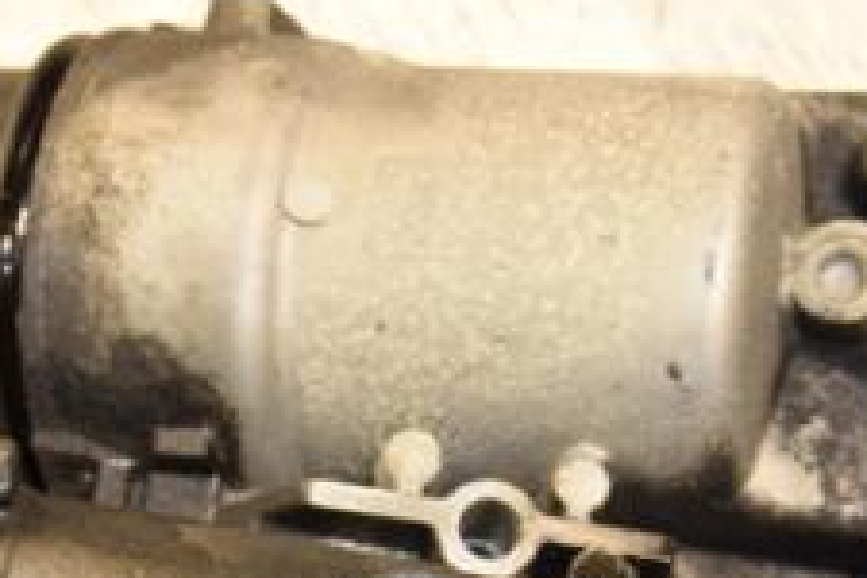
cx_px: 408
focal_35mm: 136
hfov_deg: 15.1
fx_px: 3275
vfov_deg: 10.0
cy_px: 605
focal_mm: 34
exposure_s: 1/200
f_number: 5.6
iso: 800
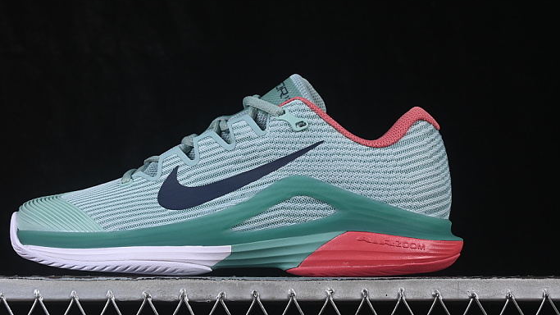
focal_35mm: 92
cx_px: 236
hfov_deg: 23.1
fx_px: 1366
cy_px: 141
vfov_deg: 13.1
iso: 160
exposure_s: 1/80
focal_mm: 50
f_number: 8
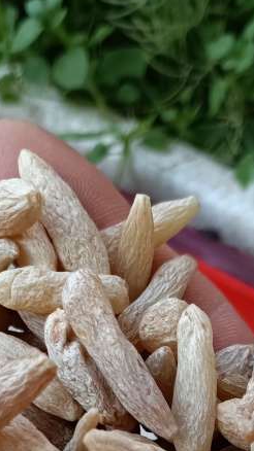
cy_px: 525
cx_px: 96
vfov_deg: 27.4
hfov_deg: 17.4
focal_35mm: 69
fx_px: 827
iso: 217
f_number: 1.8
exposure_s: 1/120
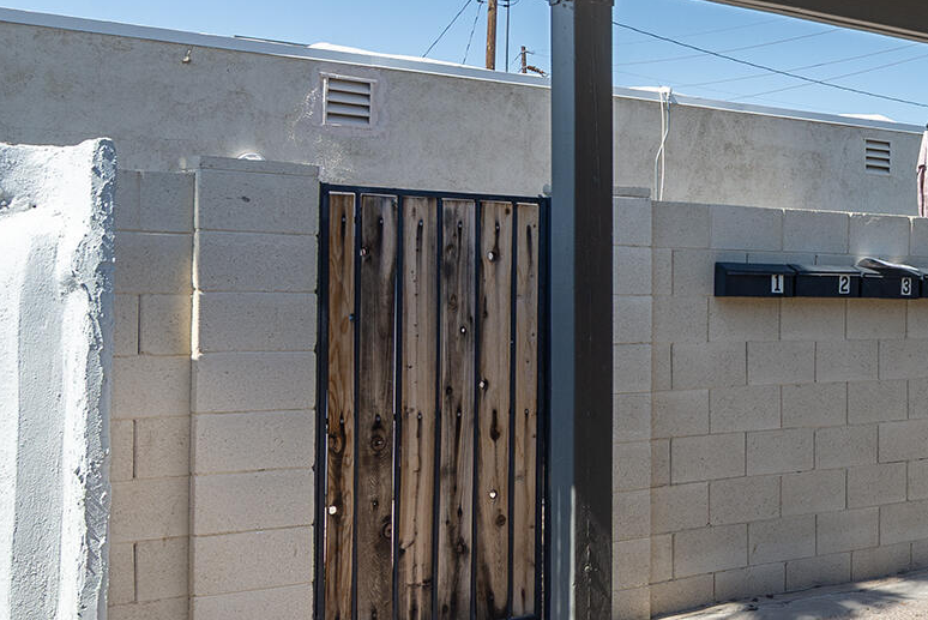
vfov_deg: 21.9
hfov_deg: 28.1
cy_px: 276
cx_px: 1128
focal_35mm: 62
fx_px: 1599
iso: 100
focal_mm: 20
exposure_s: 1/250
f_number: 11
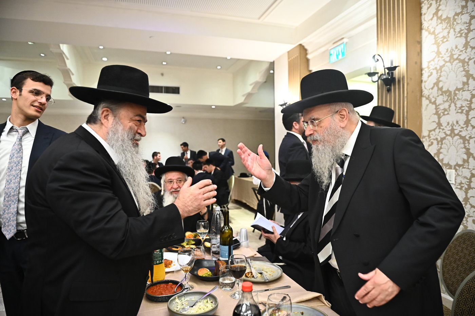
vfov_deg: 53.1
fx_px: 317
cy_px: 158
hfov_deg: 73.8
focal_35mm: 24
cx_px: 238
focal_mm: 24
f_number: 3.2
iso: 3200
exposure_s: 1/200
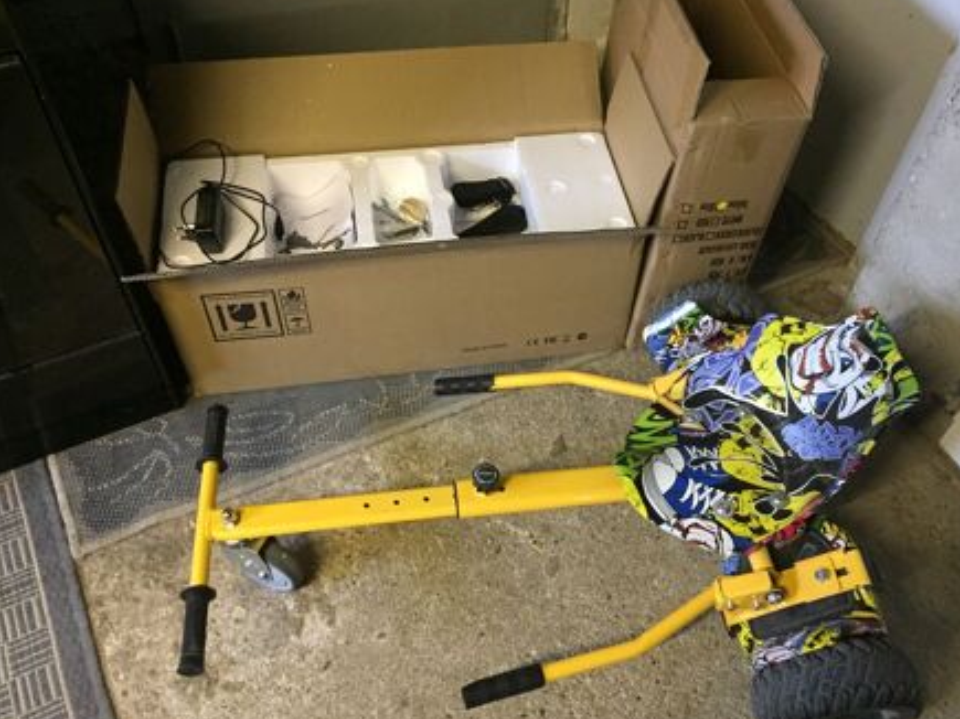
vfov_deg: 44.1
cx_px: 521
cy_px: 373
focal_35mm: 32
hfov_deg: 56.8
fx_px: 887
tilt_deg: -51.9
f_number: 2.2
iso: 250
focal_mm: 4.15
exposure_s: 1/17
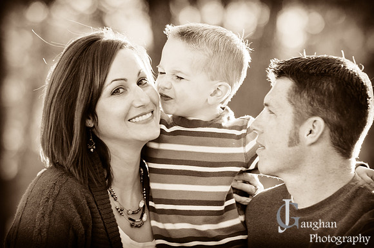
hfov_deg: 8.6
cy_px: 124
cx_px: 187
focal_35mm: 240
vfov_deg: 5.7
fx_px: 2490
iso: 500
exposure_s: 1/320
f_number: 3.5
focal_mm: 160
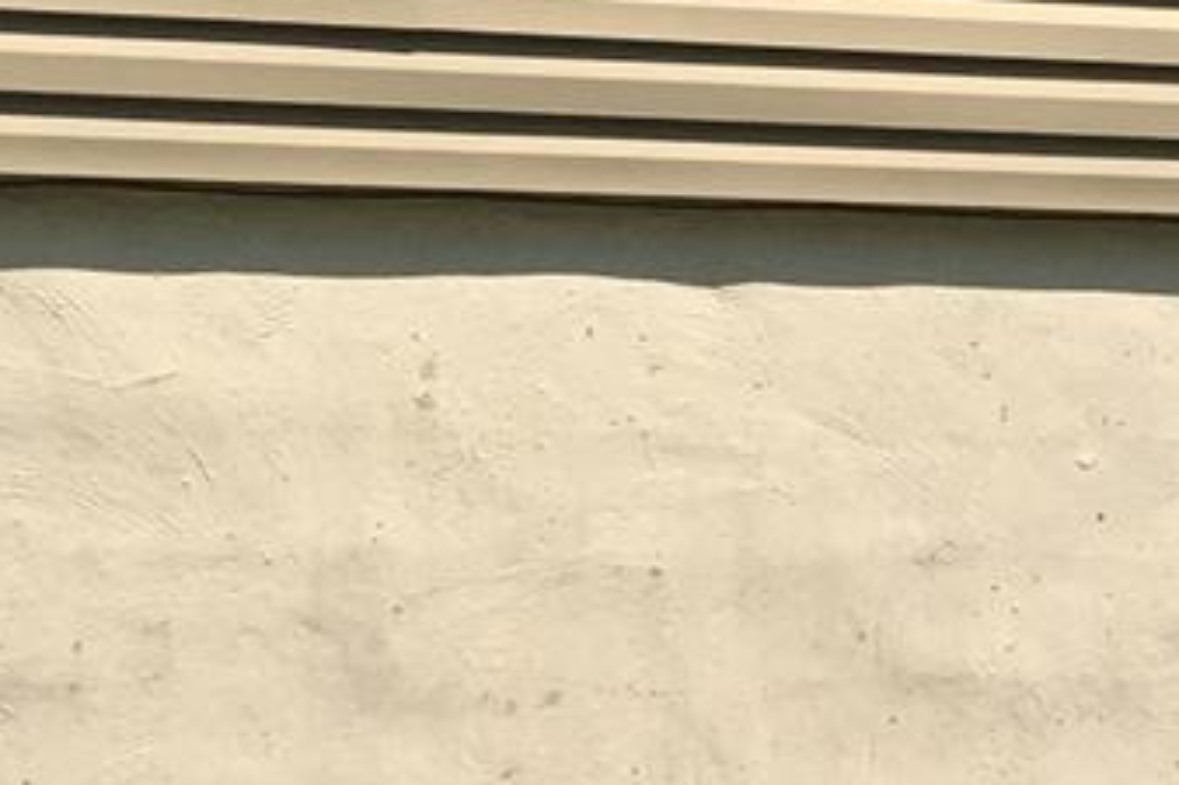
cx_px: 1772
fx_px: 5990
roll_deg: +0.1
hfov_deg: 10.8
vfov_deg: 7.5
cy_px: 398
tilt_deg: +4.7
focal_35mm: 183
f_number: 2.2
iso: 25
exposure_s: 1/1304
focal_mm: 4.15
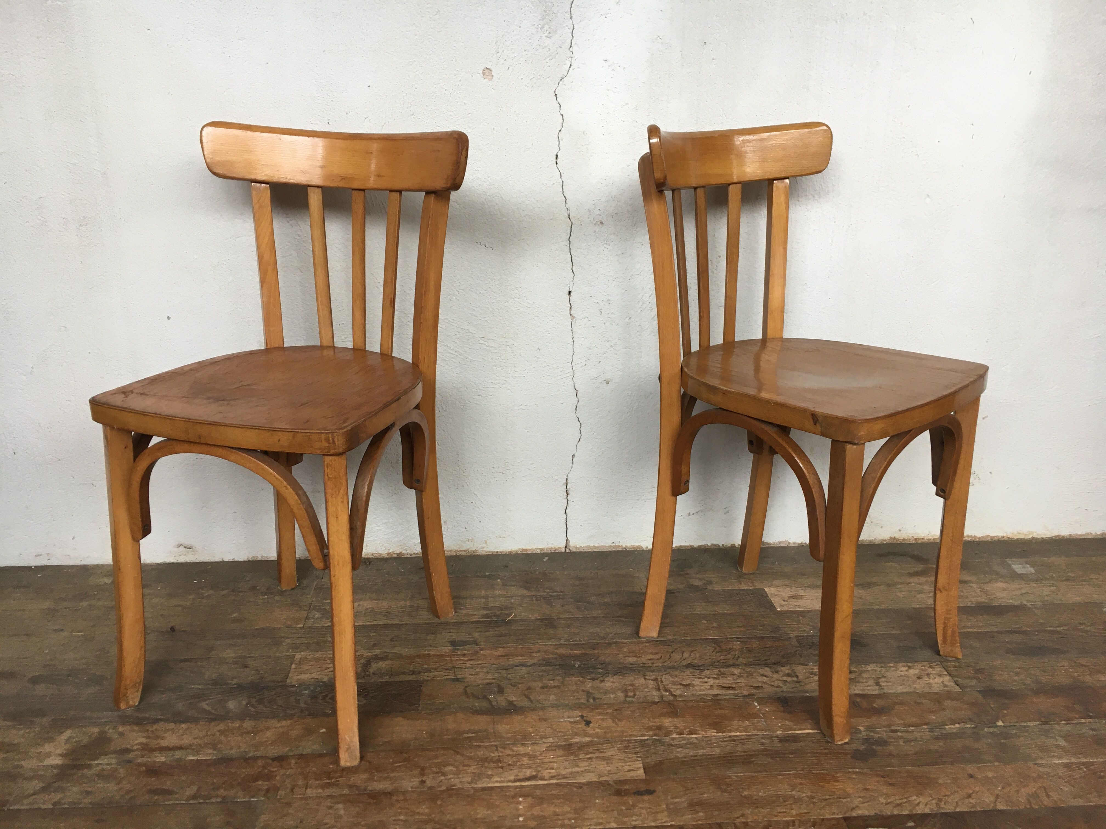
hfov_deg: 61.7
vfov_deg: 48.2
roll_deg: -0.2
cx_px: 553
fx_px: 927
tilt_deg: -19.2
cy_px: 414
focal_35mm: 29
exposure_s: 1/33
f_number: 2.2
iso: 32
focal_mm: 4.15
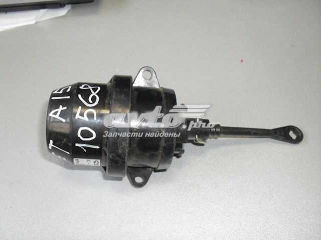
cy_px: 120
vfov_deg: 37.7
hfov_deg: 49.0
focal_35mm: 38
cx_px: 160
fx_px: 352
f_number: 2.8
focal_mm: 6.3
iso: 200
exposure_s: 1/45
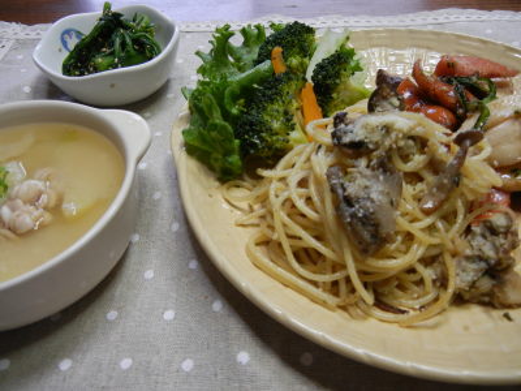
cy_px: 196
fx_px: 452
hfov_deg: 60.0
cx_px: 260
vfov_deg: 46.8
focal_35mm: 30
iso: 265
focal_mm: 5.4
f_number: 3.5
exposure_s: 1/30
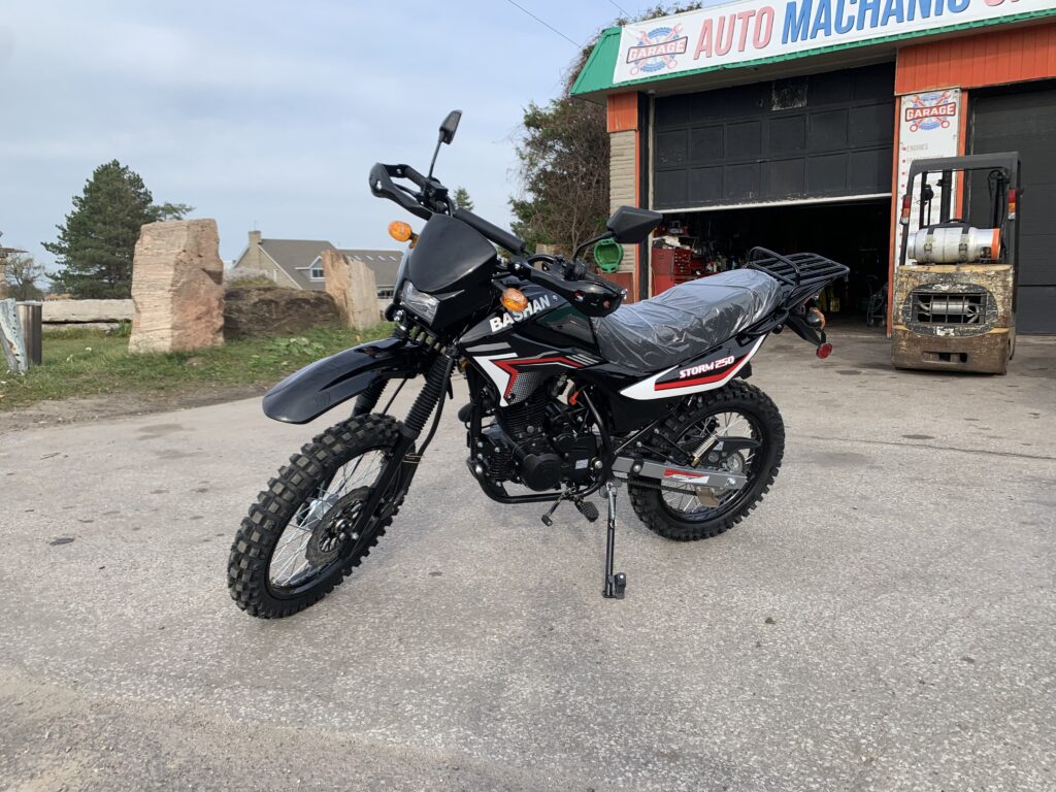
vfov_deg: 53.1
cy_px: 396
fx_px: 793
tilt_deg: -7.5
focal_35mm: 26
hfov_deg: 67.3
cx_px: 528
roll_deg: +1.6
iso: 25
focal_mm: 4.25
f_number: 1.8
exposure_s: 1/954
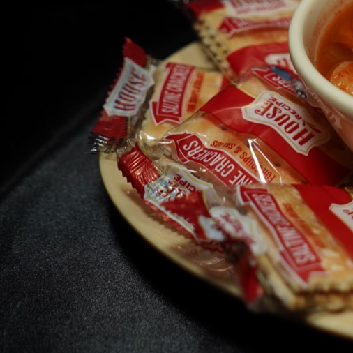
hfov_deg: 16.9
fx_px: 1085
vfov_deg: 18.1
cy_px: 20
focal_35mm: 94
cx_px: 515
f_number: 4
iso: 100
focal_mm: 35
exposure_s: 1/250
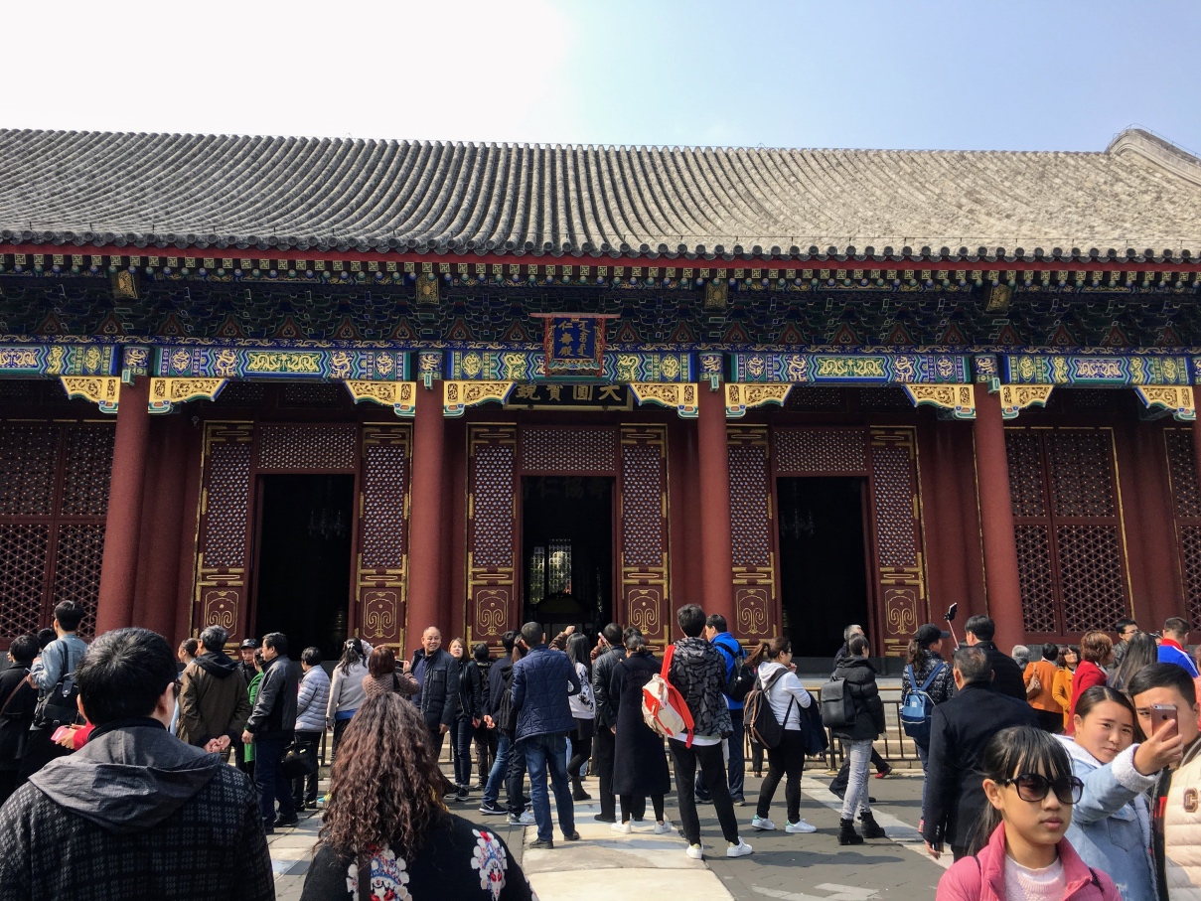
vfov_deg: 48.2
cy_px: 450
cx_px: 600
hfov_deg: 61.7
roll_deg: +1.0
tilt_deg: +11.9
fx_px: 1006
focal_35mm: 29
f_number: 2.2
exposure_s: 1/962
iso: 25
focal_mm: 4.15
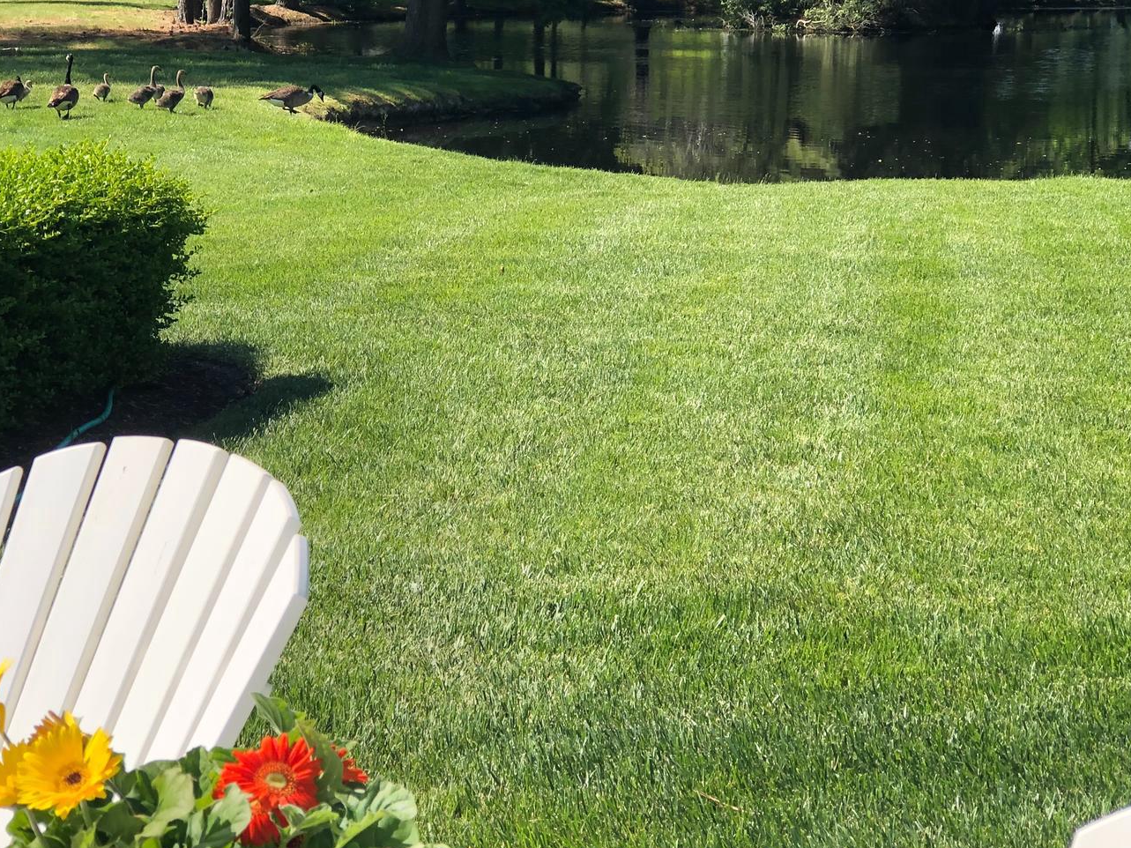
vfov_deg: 16.2
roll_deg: -0.8
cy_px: 310
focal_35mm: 91
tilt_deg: -7.1
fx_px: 2973
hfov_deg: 21.5
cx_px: 461
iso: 20
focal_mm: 6.6
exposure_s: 1/398
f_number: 2.8
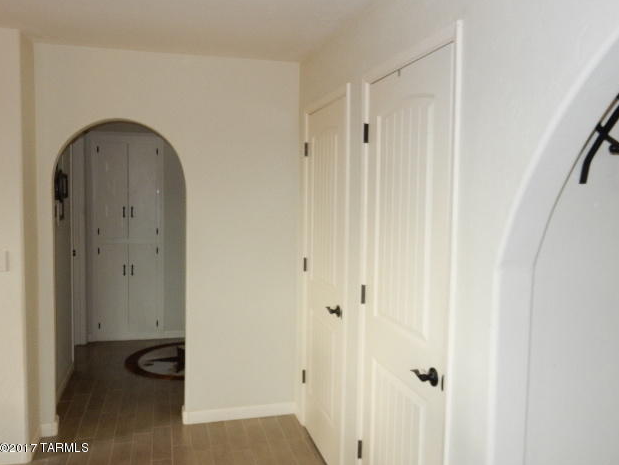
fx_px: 555
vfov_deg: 45.5
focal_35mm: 31
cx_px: 314
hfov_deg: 58.3
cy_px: 228
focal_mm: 5.4
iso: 200
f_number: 4
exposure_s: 1/30
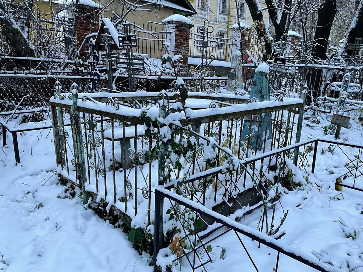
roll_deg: -0.5
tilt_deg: -1.8
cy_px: 136
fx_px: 273
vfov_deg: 53.1
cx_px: 182
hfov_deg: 67.3
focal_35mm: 26
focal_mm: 4.2
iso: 200
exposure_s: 1/60
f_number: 1.6
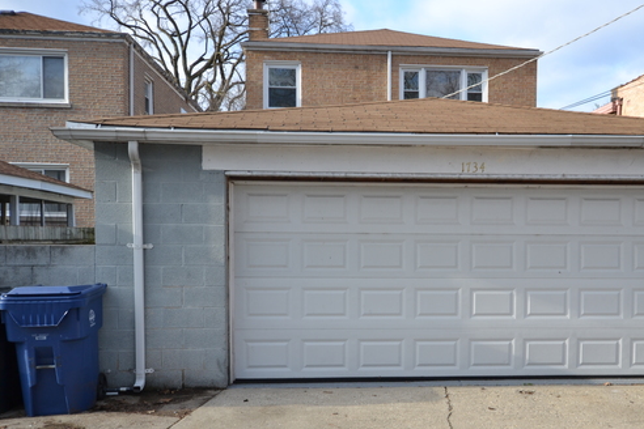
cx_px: 402
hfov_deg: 49.1
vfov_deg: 34.0
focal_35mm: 39
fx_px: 698
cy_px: 269
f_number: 7.1
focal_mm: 20
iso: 100
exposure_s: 1/125
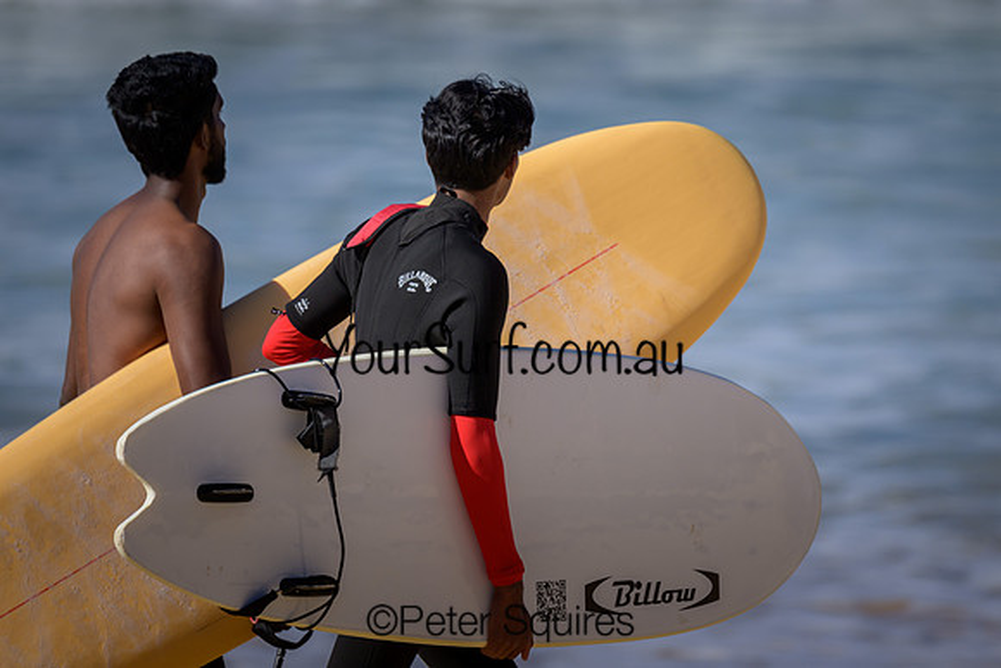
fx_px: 23063
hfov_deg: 2.5
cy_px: 322
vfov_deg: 1.7
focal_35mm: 829
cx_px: 519
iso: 360
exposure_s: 1/2000
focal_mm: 800
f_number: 6.3
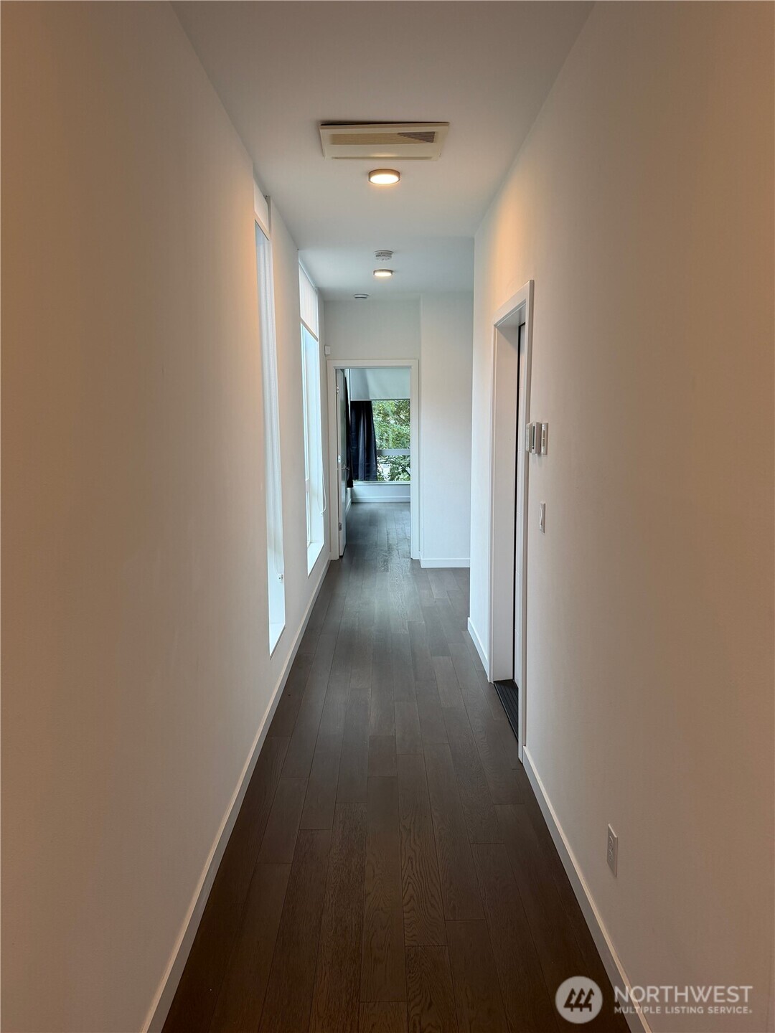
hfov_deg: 56.8
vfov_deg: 71.6
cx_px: 388
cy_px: 516
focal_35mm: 24
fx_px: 716
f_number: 1.78
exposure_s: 1/120
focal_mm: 6.76
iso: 125
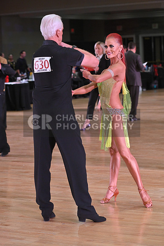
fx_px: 751
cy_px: 123
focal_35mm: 110
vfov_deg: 18.6
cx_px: 82
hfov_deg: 12.5
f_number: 5
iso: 2500
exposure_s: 1/320
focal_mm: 110
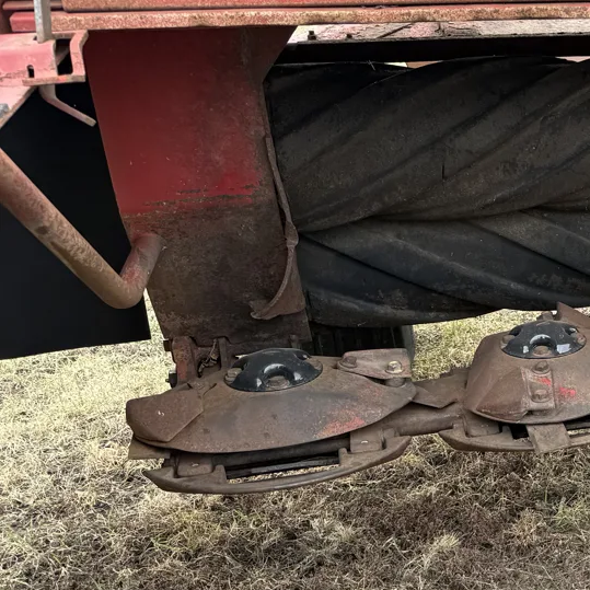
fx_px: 1215
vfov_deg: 27.2
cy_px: 361
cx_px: 875
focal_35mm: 63
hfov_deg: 22.6
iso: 80
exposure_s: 1/403
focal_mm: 6.76
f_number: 1.78
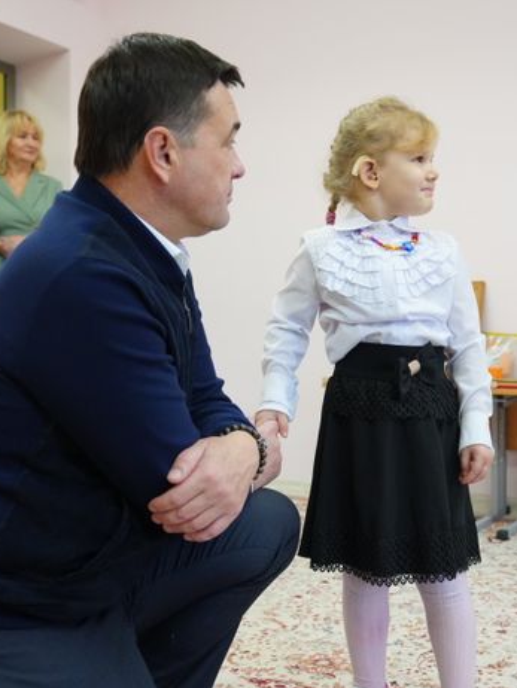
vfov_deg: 42.1
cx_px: 282
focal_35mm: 45
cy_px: 344
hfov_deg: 32.2
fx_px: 895
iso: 3200
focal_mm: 31
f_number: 4
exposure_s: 1/400
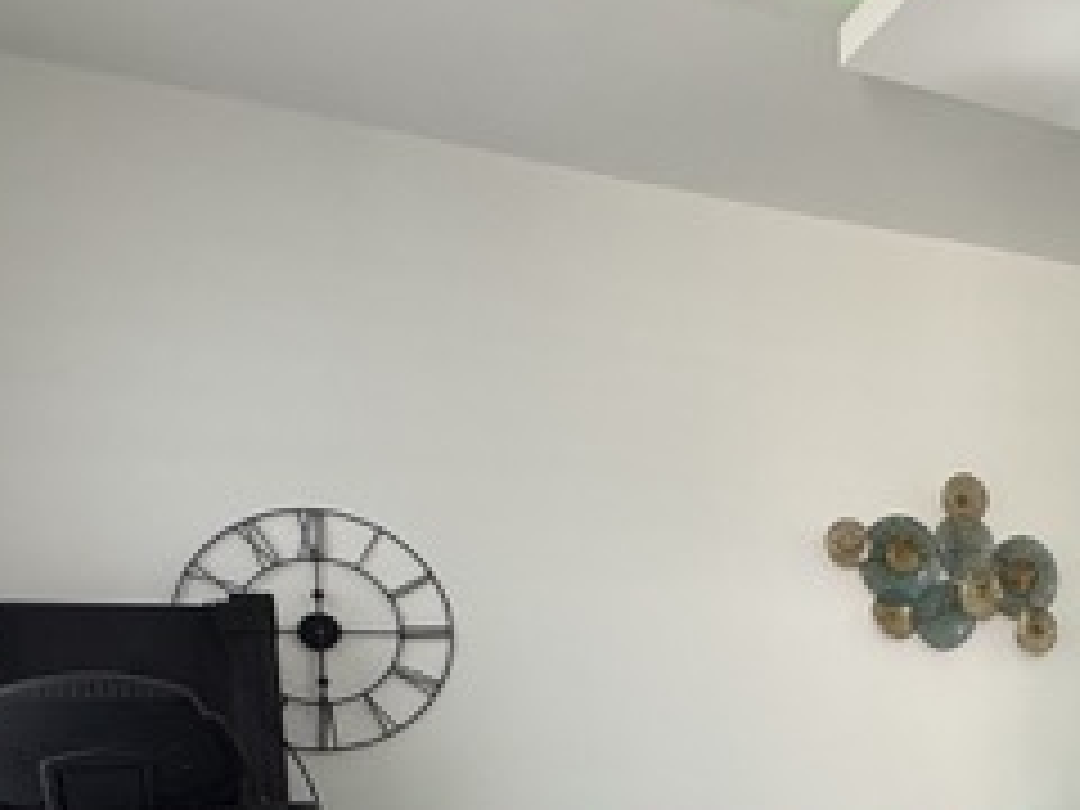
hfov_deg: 38.7
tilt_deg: -5.2
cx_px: 1125
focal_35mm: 42
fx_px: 1310
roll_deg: -1.1
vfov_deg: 31.9
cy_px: 796
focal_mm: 2.22
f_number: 2.2
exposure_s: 1/50
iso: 200
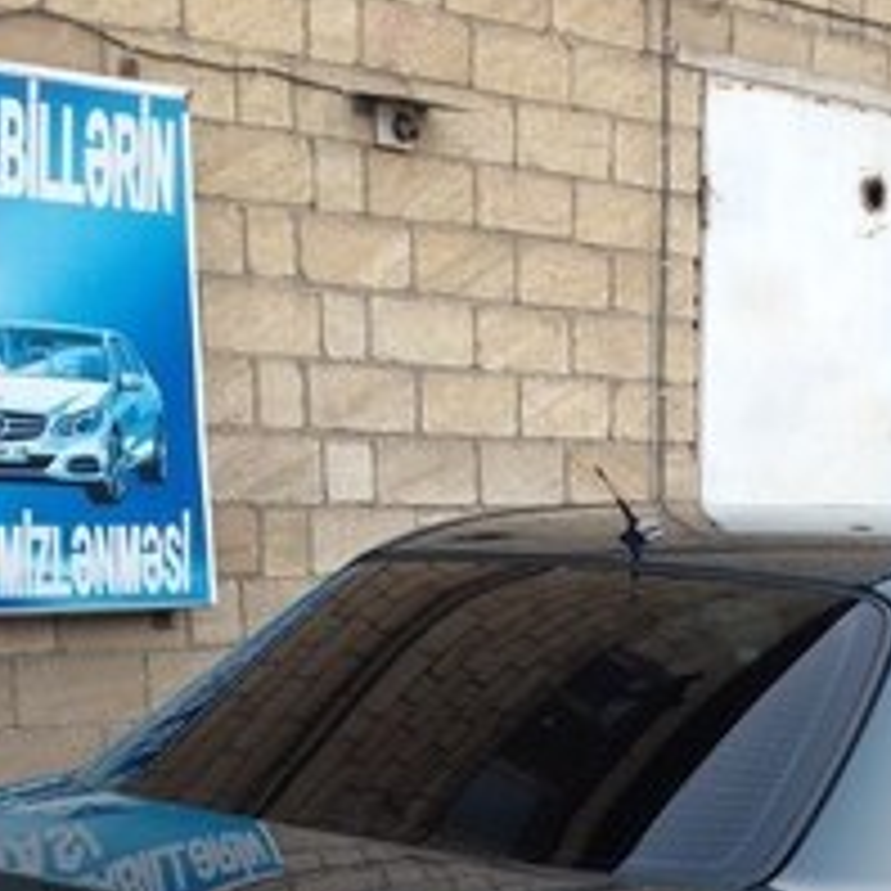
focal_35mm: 73
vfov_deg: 21.9
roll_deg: -2.1
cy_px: 1066
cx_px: 760
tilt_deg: -14.4
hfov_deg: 23.2
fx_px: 2126
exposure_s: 1/30
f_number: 2.4
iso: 50
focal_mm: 4.12
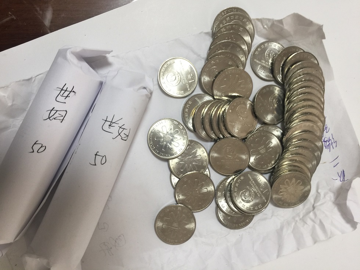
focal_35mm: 29
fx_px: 302
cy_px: 135
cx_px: 180
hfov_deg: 61.7
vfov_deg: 48.2
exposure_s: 1/17
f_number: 2.2
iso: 40
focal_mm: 4.15
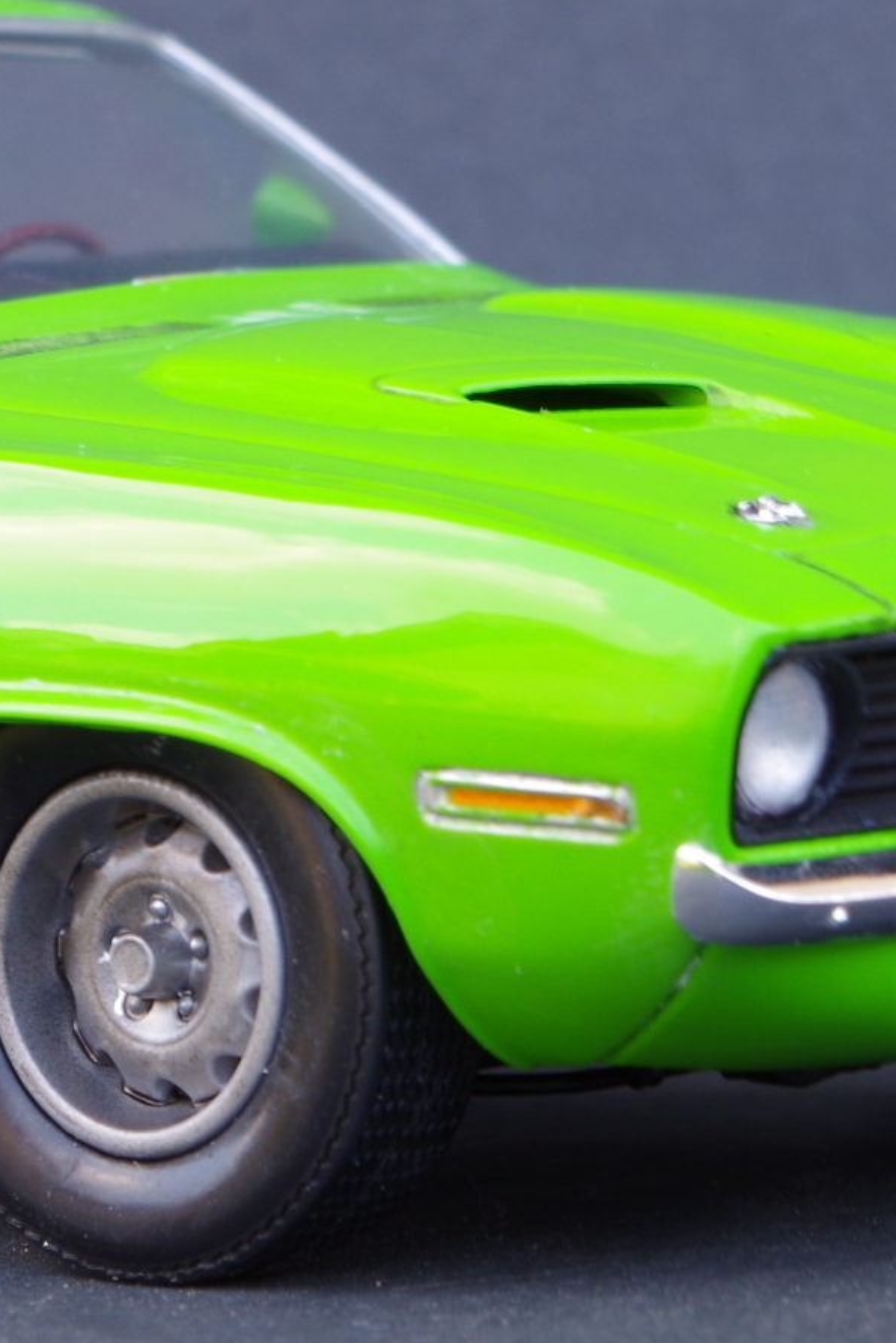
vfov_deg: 8.3
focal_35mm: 247
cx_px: -42
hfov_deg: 5.5
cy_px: 650
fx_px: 9217
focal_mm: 55
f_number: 13
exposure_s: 1/6
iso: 100
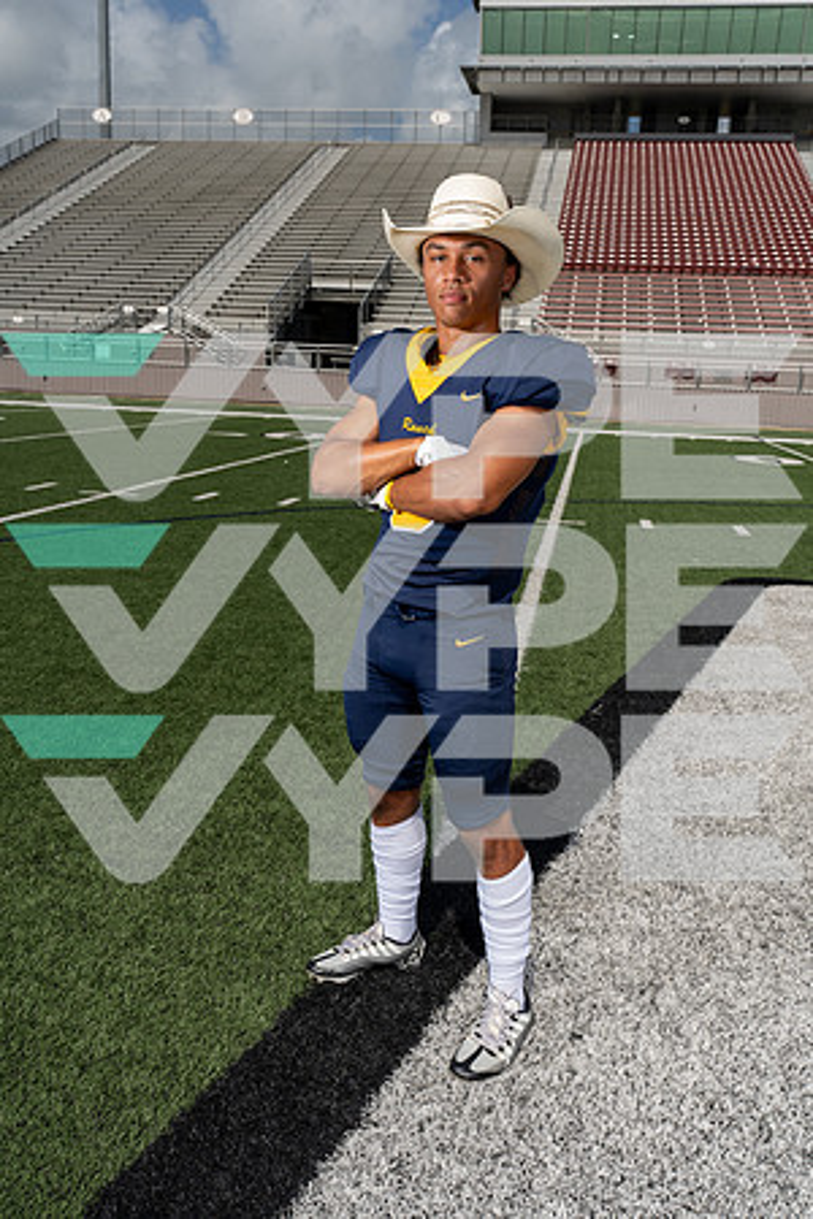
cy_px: 610
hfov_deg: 40.0
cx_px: 406
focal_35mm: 33
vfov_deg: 57.2
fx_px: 1118
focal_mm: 33
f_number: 11
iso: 100
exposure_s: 1/250
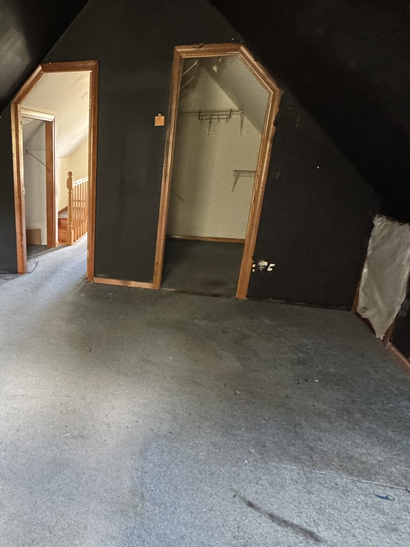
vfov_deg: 71.6
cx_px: 68
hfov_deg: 52.2
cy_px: 267
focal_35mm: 24
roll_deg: -0.3
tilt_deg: -17.3
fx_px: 379
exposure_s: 1/60
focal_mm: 2.22
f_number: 2.2
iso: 1000
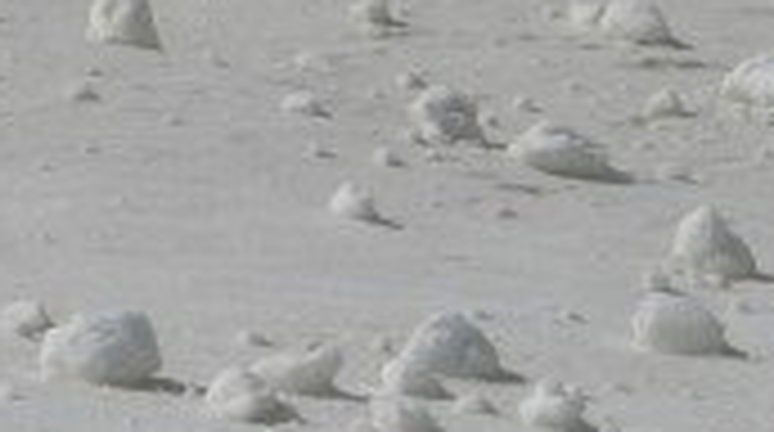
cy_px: -302
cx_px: 338
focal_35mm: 878
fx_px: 17986
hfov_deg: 2.5
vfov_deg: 1.4
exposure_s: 1/588
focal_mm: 44.7
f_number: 8
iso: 50
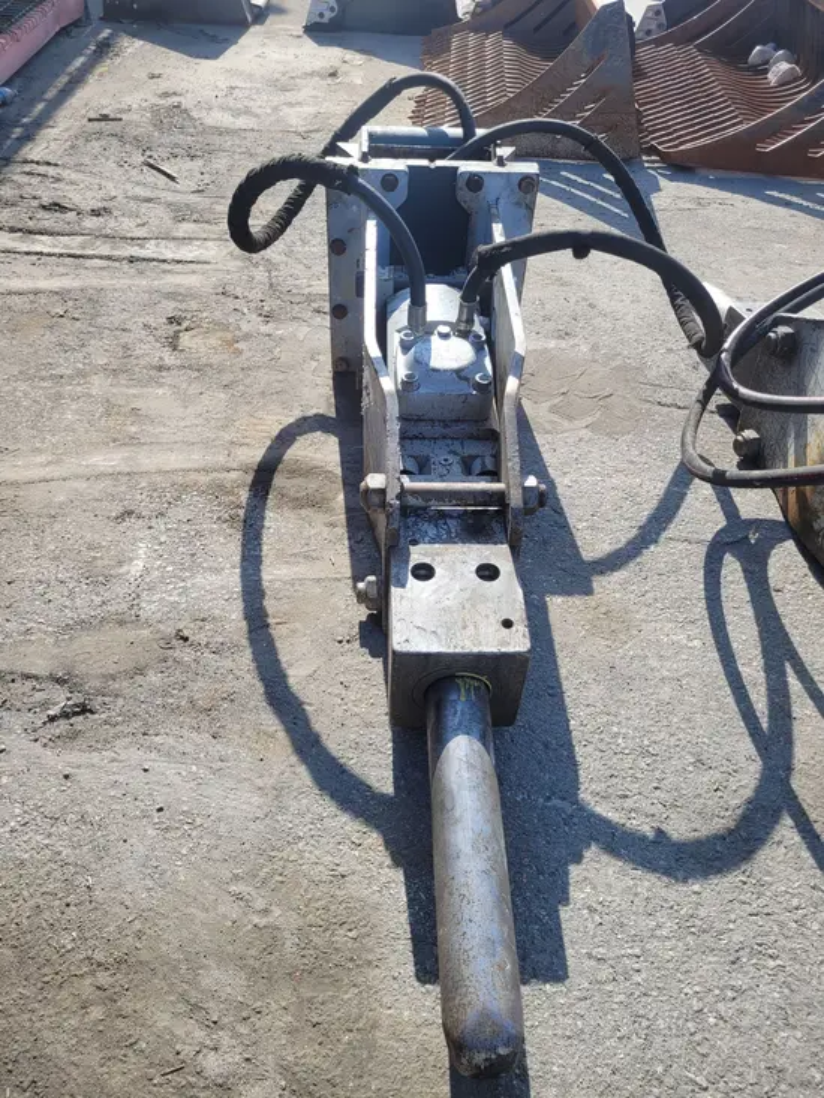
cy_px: 549
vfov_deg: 67.3
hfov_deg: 53.1
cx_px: 412
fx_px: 825
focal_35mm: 26
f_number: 1.8
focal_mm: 5.4
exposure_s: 1/1145
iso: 40
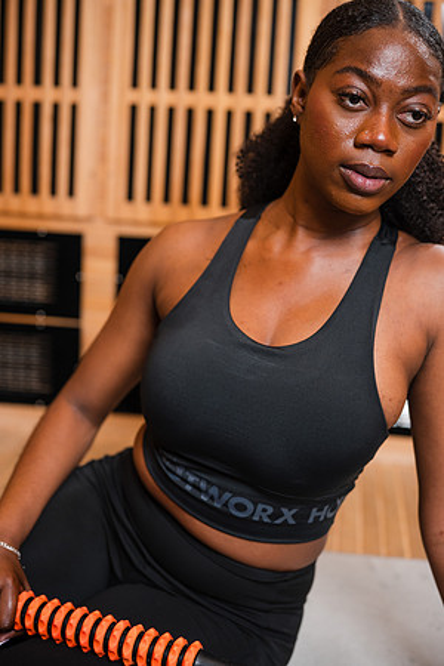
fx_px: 925
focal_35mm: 50
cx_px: 222
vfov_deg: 39.6
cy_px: 333
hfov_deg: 27.0
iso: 400
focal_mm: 50
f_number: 2.8
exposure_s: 1/125
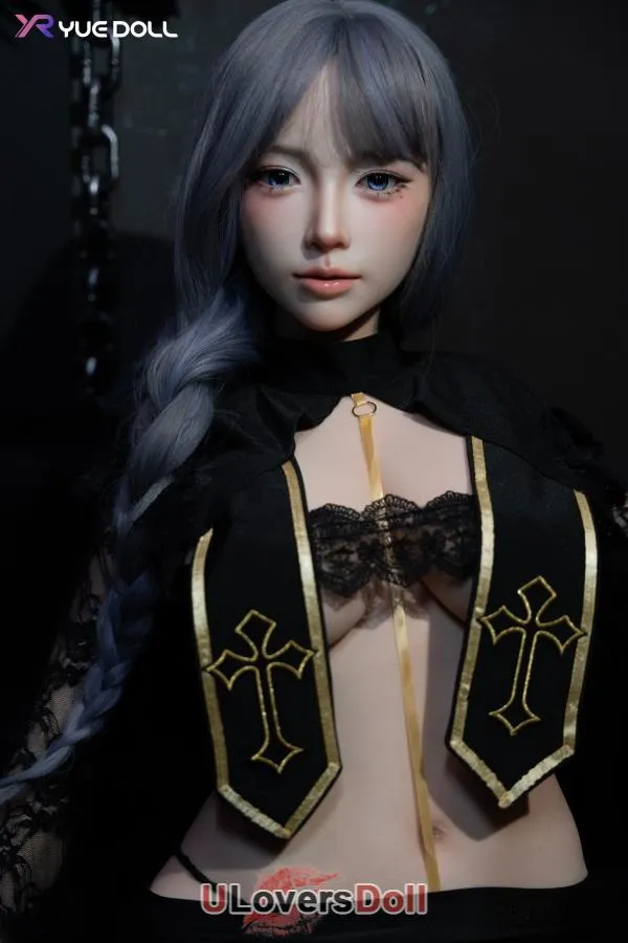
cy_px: 472
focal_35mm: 51
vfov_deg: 39.1
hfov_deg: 26.6
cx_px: 314
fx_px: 1327
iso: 250
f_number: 2.8
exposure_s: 1/200
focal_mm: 50.7
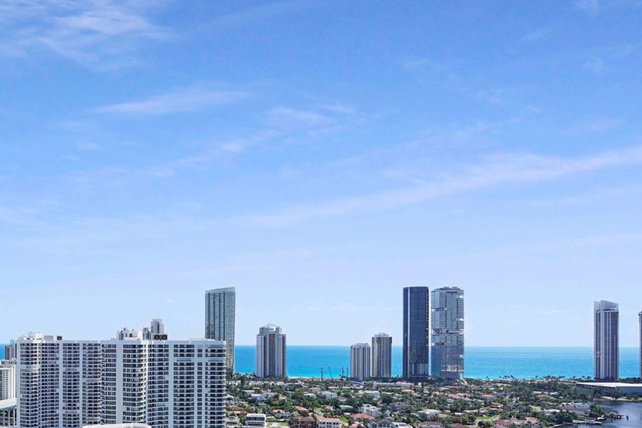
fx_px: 499
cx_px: 122
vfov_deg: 44.4
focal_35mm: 28
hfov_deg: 59.9
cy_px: 336
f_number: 8
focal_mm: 16
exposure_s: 1/320
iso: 100
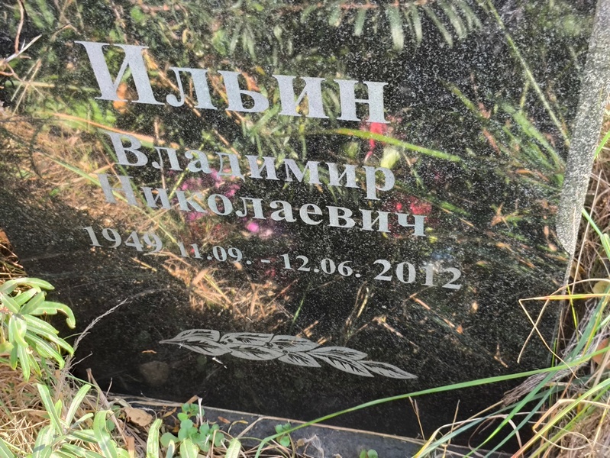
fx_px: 881
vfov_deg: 29.1
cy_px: 229
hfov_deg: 38.2
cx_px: 305
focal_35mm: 50
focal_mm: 4.71
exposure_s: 1/100
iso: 80
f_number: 1.7
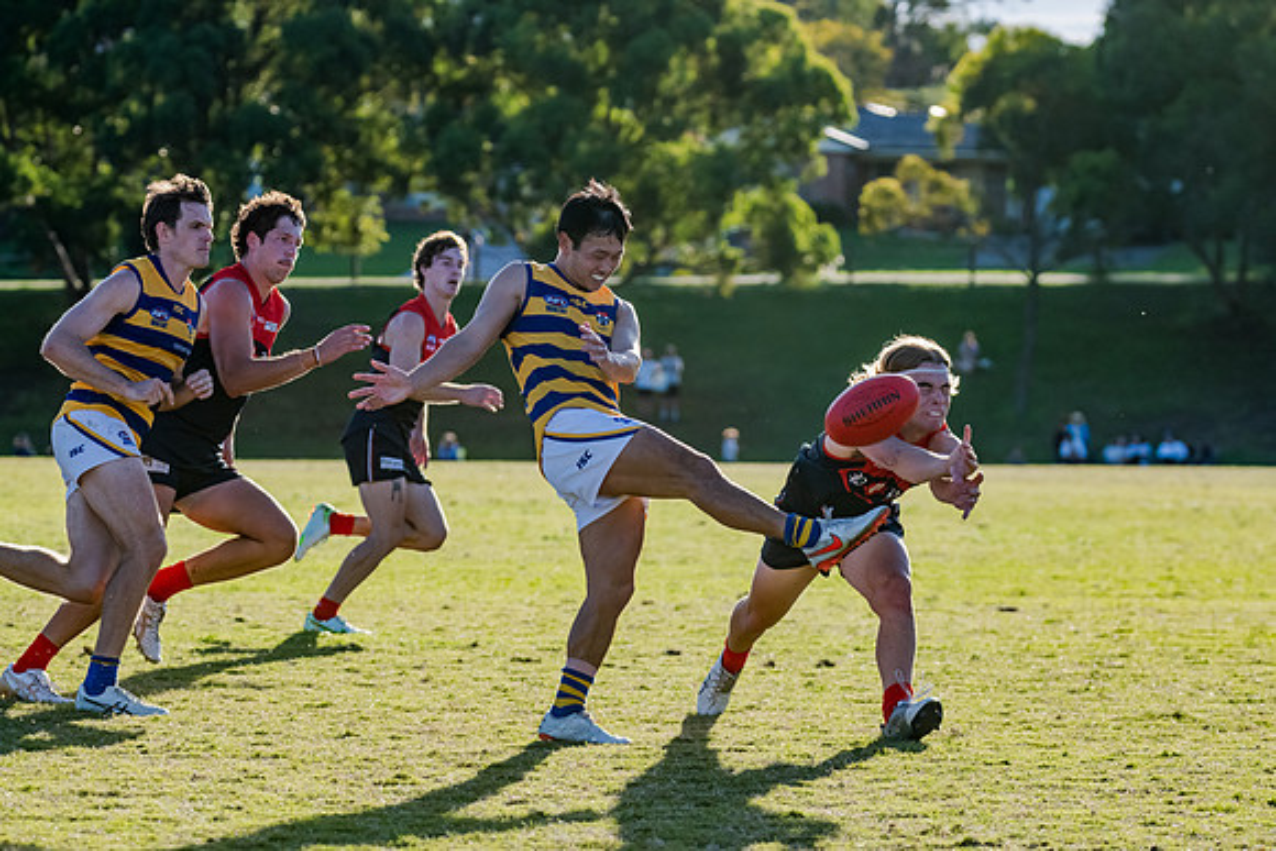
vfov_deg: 7.6
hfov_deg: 11.4
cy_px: 426
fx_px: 6381
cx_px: 638
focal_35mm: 180
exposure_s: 1/2000
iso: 1000
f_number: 7.1
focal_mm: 180
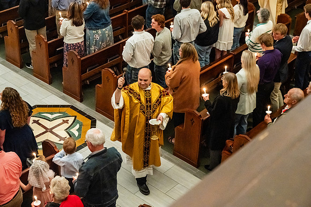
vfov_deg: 23.0
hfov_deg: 33.9
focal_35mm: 59
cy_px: 104
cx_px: 156
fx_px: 510
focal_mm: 59
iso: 5000
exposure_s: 1/60
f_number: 7.1
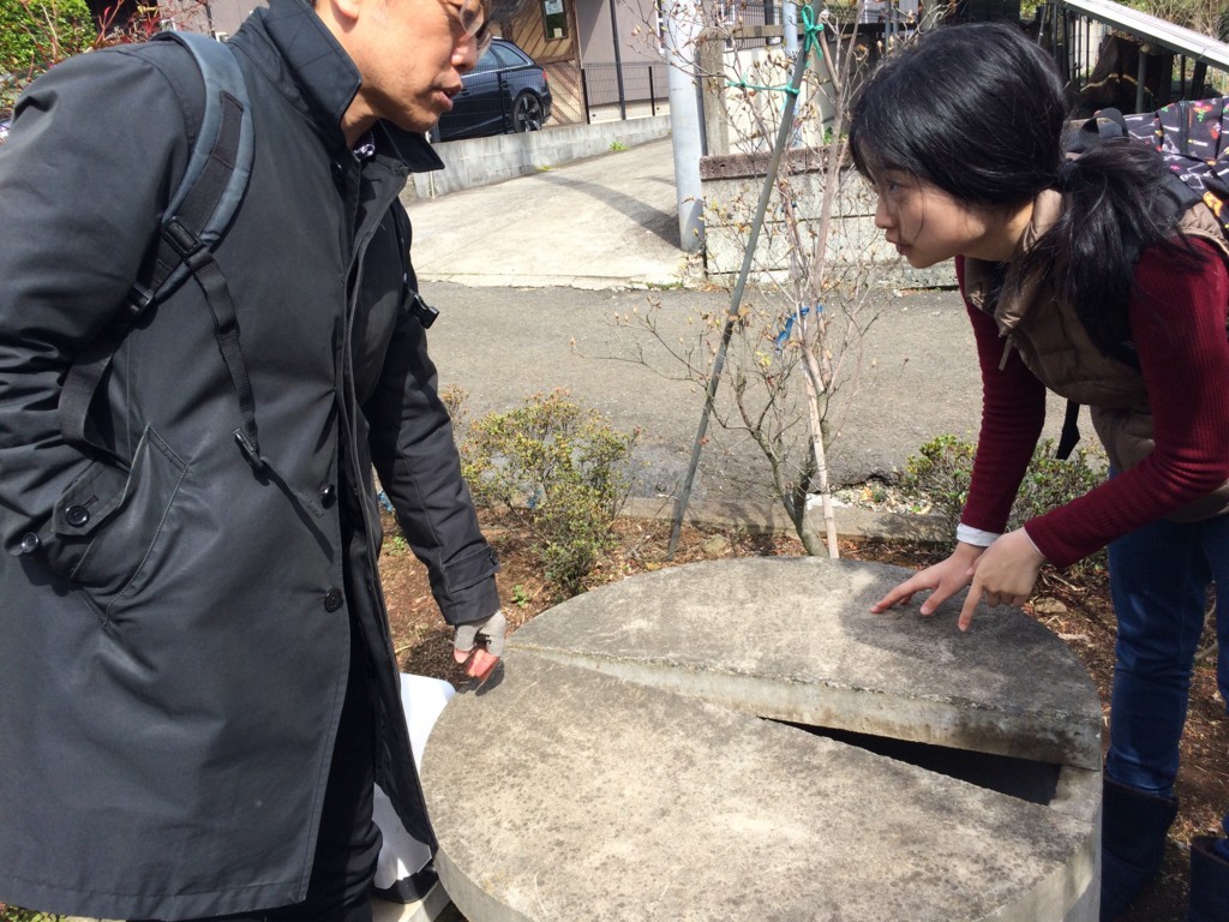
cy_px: 461
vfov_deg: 48.2
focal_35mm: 29
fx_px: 1030
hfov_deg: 61.7
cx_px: 614
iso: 32
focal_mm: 4.15
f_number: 2.2
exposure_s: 1/873
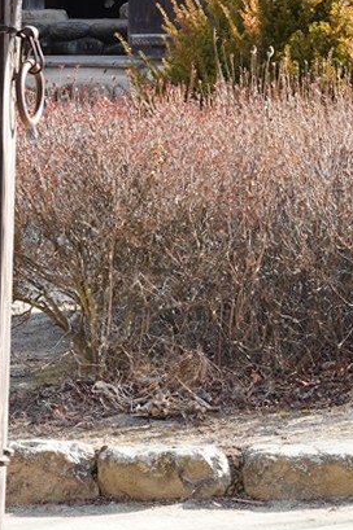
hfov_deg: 7.2
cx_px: 555
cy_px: -1
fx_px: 2740
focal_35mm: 186
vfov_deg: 11.0
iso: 400
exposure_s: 1/100
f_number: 11
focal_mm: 38
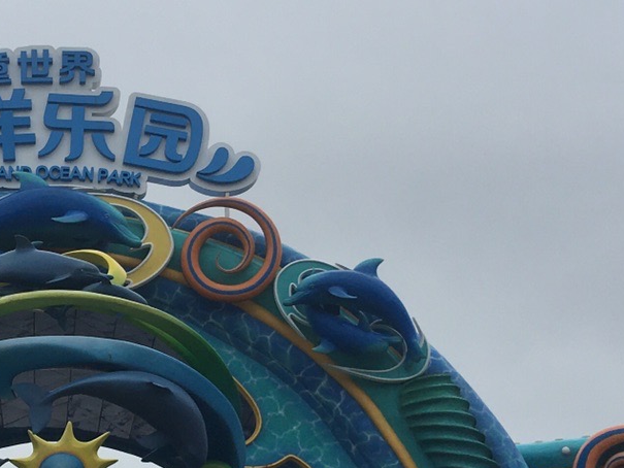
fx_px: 1659
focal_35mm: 92
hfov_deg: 20.8
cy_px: 412
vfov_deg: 15.9
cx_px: 51
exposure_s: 1/596
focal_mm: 4.15
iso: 25
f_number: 2.2
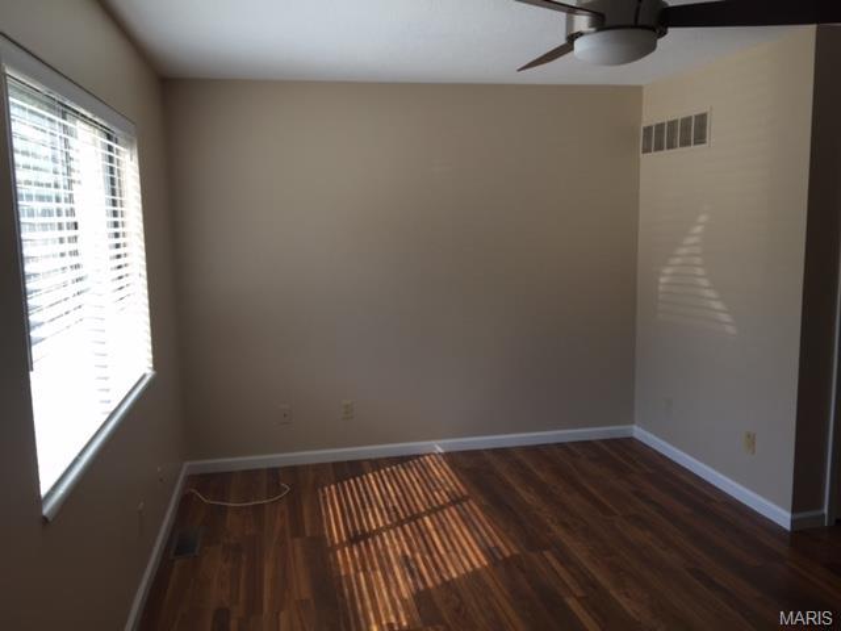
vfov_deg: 48.2
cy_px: 316
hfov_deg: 61.7
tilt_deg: -8.0
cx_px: 420
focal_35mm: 29
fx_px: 705
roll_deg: -0.2
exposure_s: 1/388
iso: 32
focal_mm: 4.15
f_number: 2.2
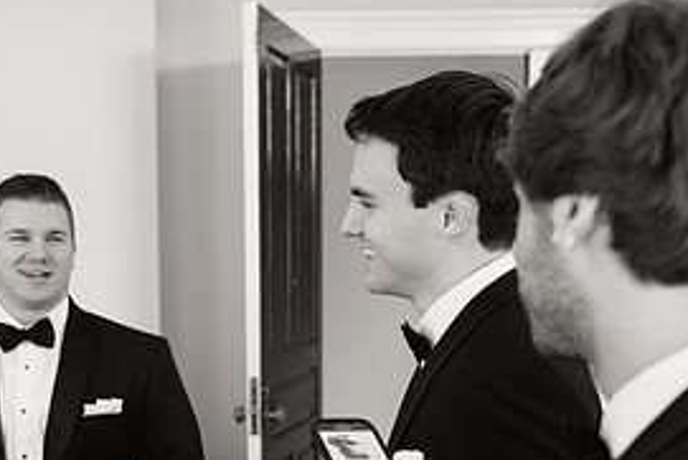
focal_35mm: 60
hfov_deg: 32.9
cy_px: 377
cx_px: 193
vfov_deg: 22.3
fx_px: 1147
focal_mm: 28
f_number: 2.8
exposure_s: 1/320
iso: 800
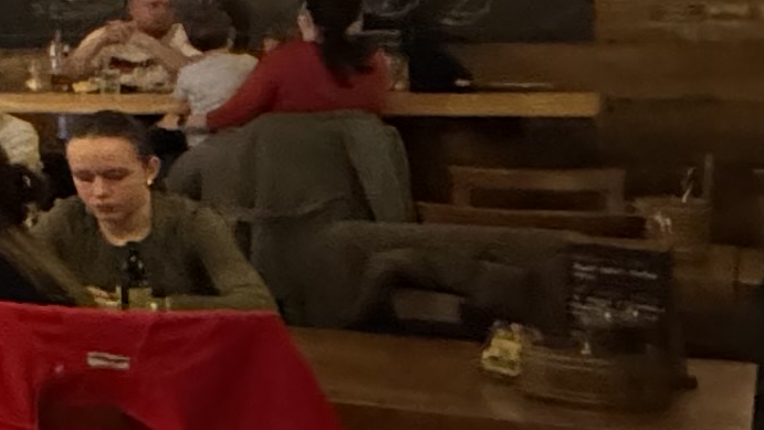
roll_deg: +0.2
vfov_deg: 13.5
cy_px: 30
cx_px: -967
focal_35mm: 89
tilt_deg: +0.5
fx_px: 1803
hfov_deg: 15.6
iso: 1000
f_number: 2.2
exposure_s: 1/33
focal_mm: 2.22
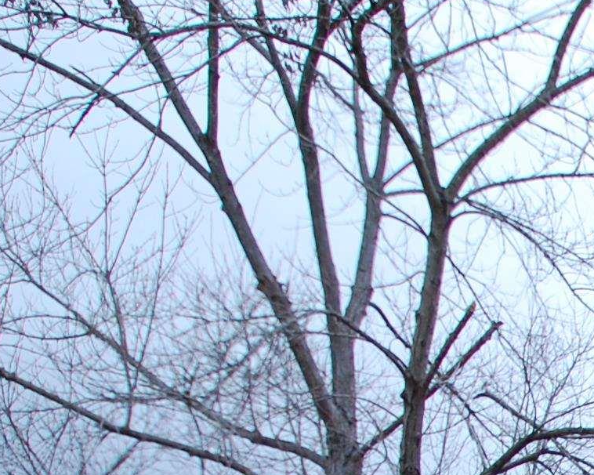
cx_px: 998
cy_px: 778
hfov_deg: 21.4
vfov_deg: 19.0
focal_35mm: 67
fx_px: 1178
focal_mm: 12
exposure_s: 1/80
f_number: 4.5
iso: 400
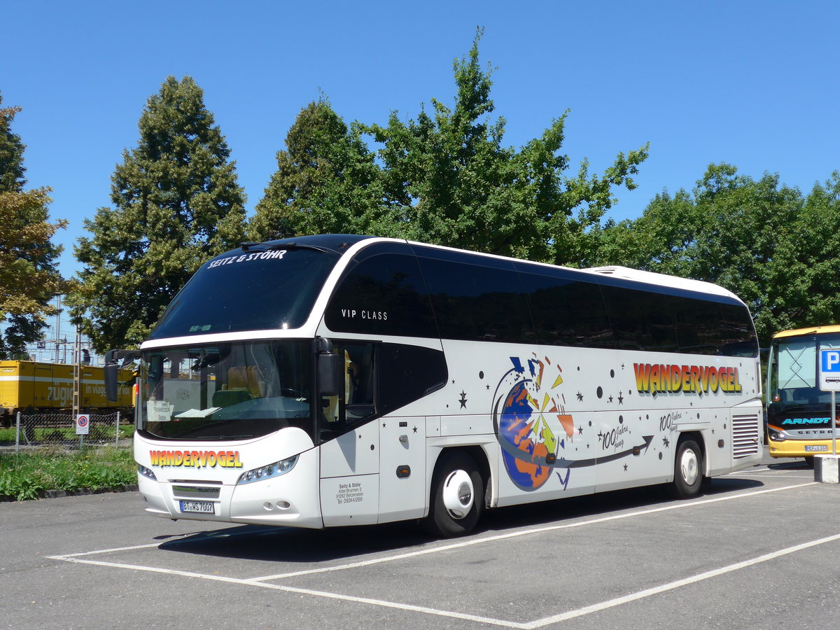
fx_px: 1116
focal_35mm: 46
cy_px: 315
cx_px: 420
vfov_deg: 31.5
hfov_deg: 41.2
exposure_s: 1/1300
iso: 80
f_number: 3
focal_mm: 9.5
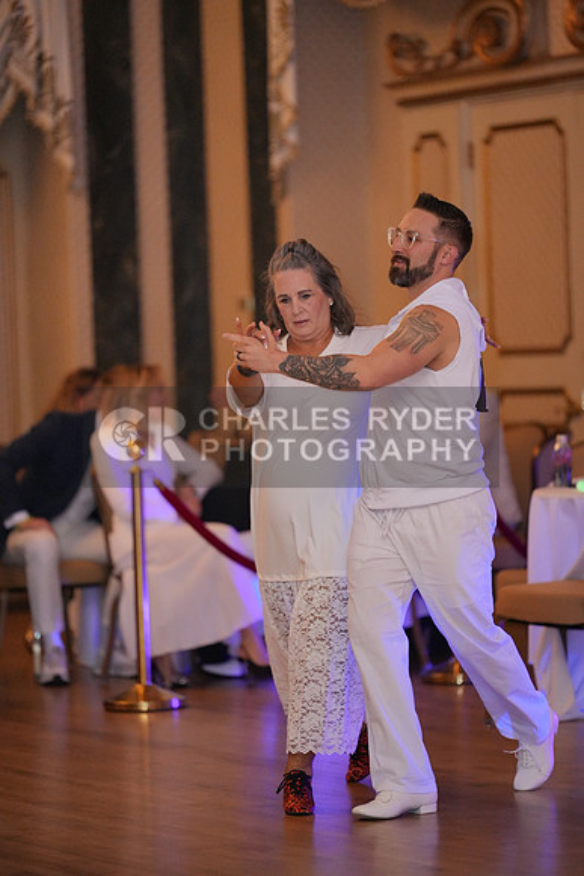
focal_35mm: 150
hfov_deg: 9.2
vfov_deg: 13.7
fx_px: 3648
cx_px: 292
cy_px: 438
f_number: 2
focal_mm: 150
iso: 5000
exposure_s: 1/250
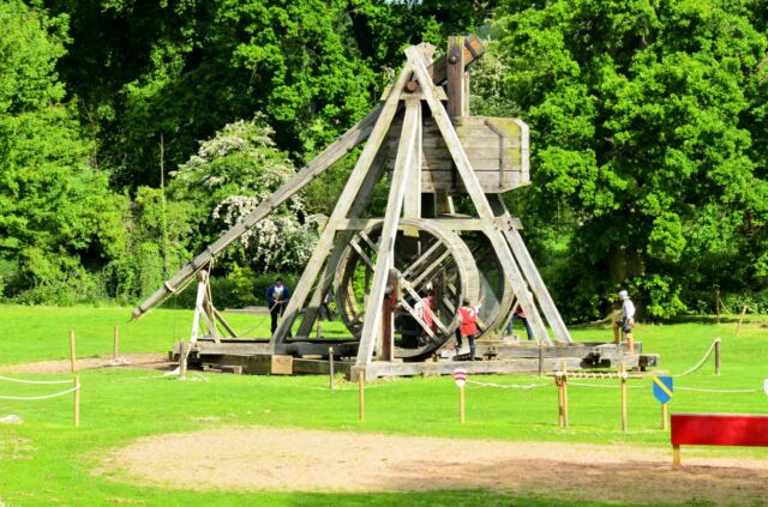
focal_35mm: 195
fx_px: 4149
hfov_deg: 10.6
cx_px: 384
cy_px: 254
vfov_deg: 7.0
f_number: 14
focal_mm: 130
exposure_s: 1/200
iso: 400
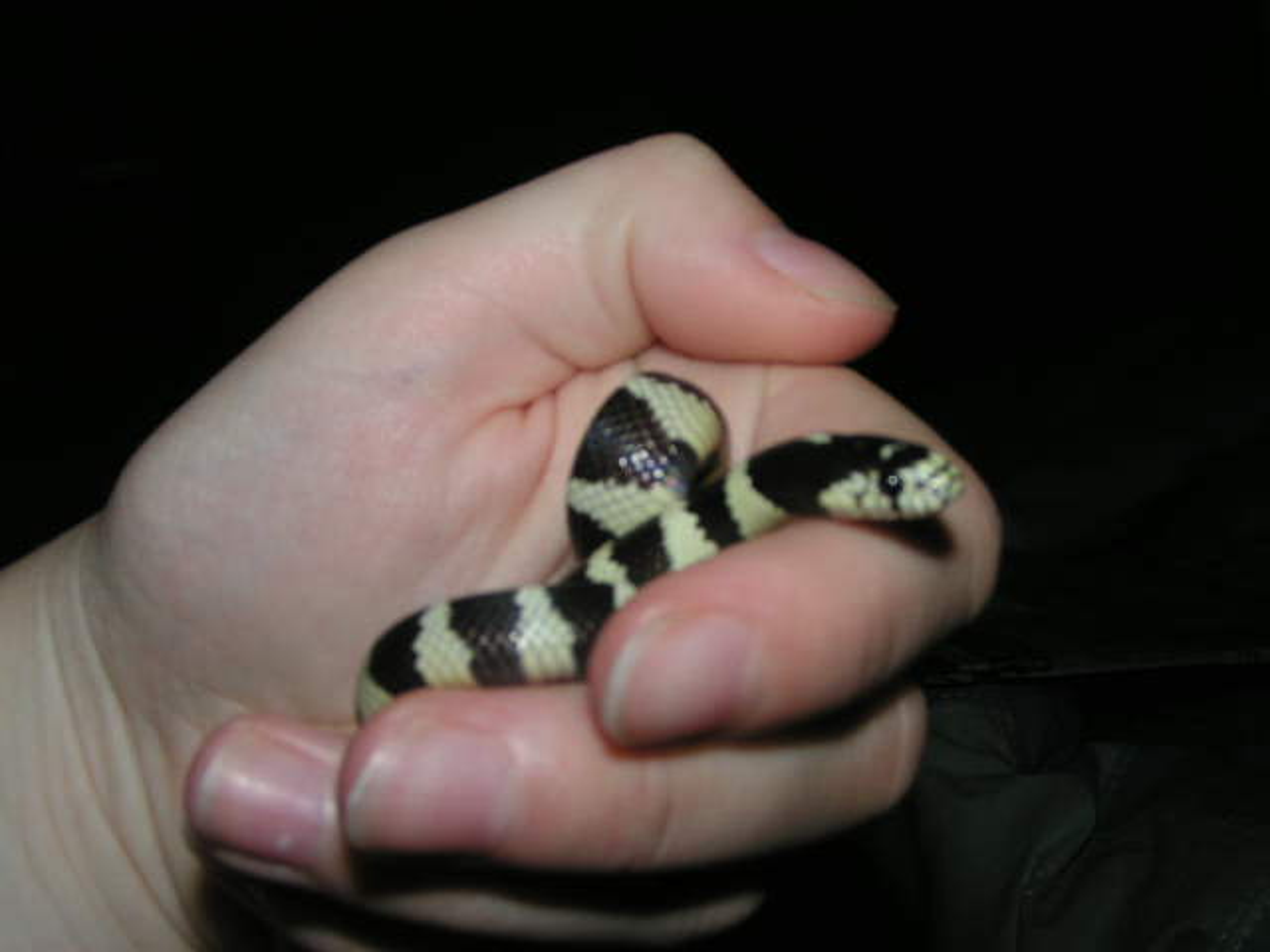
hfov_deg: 40.4
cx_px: 635
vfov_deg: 30.9
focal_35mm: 47
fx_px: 1724
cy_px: 476
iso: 100
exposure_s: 1/1000
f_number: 5.6
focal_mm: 7.3
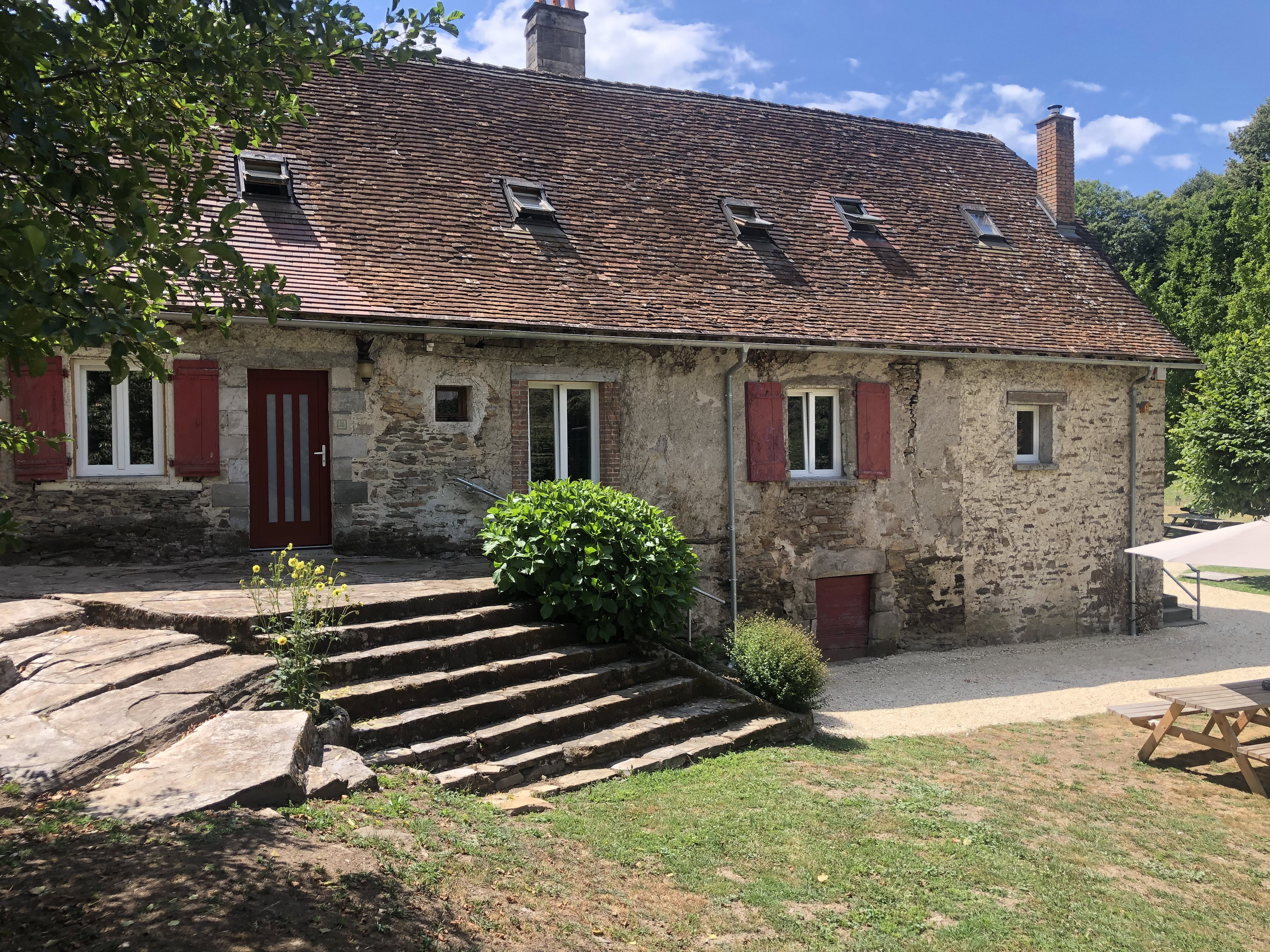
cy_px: 476
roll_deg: -0.4
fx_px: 1027
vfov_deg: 49.7
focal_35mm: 28
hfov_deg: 63.4
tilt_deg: -2.6
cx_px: 635
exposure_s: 1/774
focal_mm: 3.99
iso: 20
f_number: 1.8
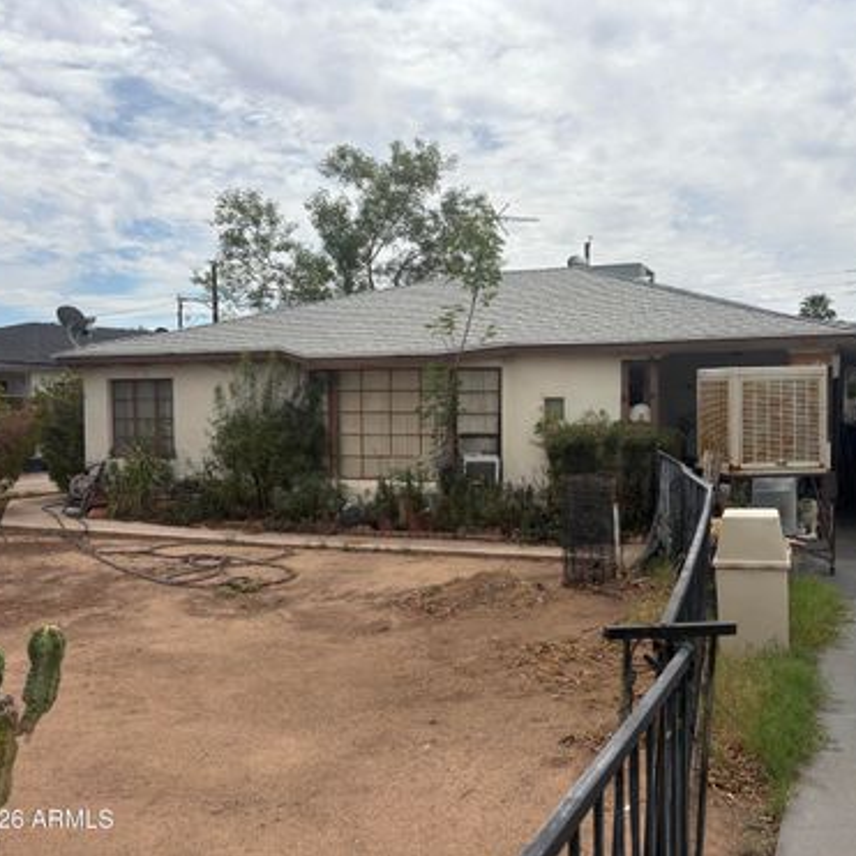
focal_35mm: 31
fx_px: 867
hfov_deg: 51.9
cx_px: 545
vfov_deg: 52.5
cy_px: 426
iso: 50
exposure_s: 1/6329
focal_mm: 5.96
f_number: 1.6
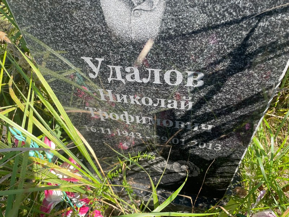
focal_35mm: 26
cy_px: 108
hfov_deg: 67.3
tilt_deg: -45.7
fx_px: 217
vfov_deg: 53.1
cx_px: 144
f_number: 1.6
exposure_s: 1/535
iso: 32
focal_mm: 4.2
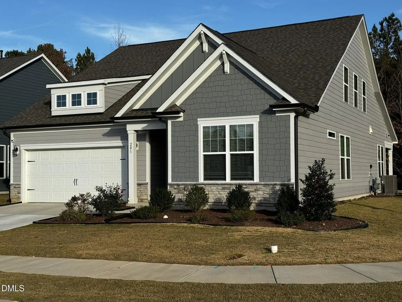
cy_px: 151
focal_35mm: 48
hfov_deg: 39.7
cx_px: 201
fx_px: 557
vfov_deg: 30.3
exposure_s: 1/2717
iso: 64
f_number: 1.78
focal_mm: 6.86
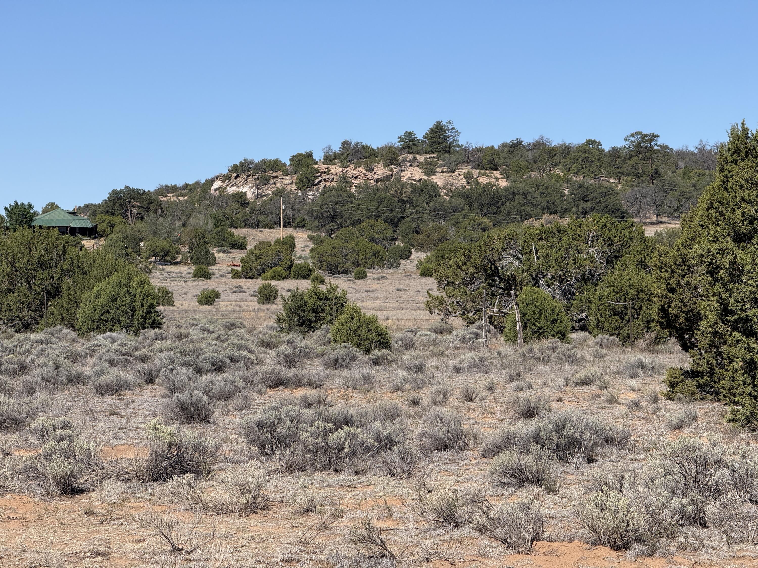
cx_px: 379
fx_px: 2628
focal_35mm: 120
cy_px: 284
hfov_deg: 16.4
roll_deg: +0.7
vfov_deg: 12.3
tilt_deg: +0.1
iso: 64
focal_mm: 15.66
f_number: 2.8
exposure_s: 1/2283
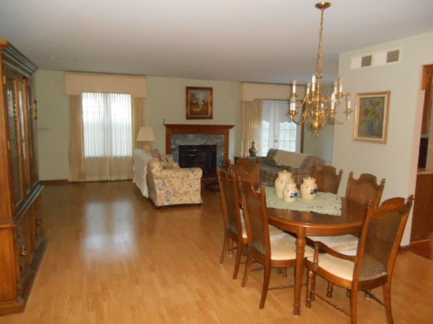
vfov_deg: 53.1
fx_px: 325
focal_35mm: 26
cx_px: 216
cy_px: 162
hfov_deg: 67.3
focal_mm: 4.7
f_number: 3.4
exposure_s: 1/25
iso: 1000
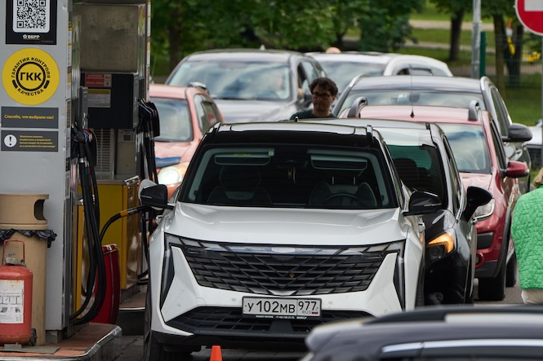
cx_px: 241
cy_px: 206
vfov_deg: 2.3
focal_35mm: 590
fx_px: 8896
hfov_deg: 3.5
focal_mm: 327
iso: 1000
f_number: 7.1
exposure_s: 1/500
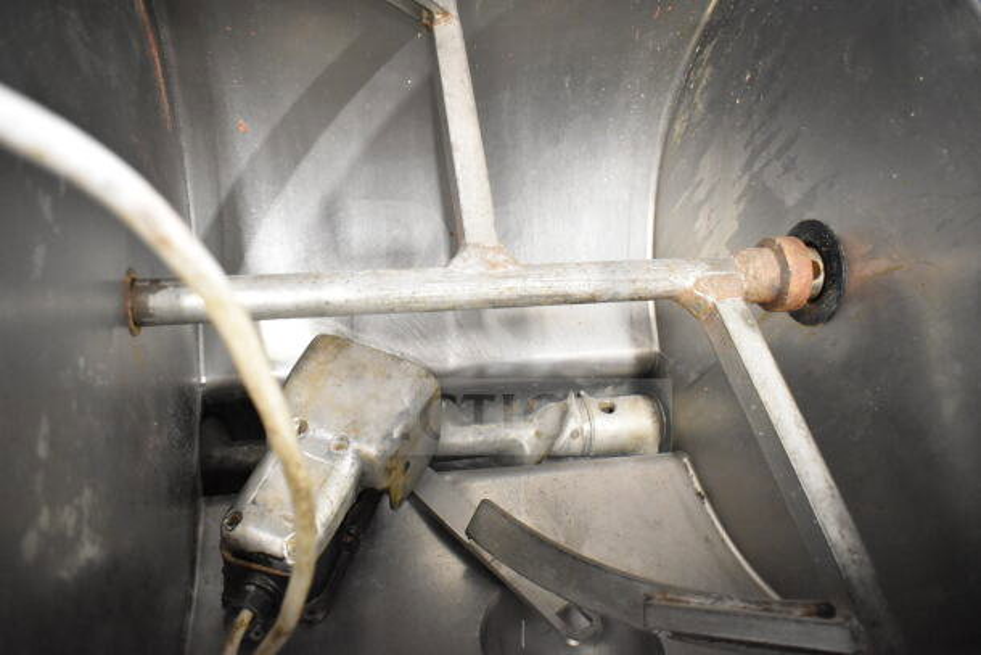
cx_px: 490
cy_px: 328
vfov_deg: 48.0
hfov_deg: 67.4
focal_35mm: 27
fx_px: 736
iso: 5600
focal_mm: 18
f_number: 3.5
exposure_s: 1/30
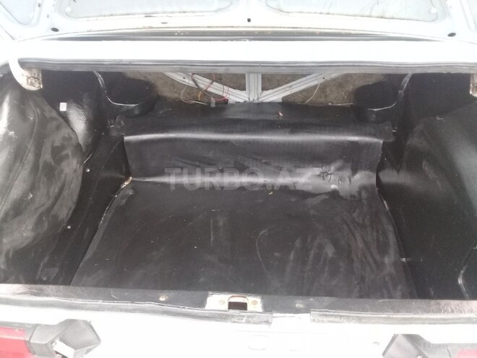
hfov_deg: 58.4
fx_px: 427
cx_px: 238
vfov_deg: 45.4
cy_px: 179
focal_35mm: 31
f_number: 2.2
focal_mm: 3.3
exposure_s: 1/33
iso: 100
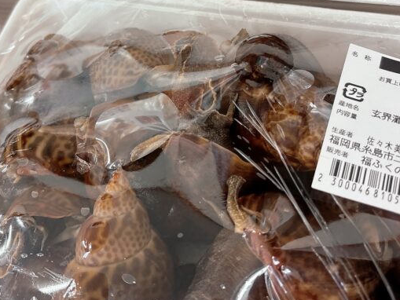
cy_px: 46
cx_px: 180
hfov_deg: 38.9
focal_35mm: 49
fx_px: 566
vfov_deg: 28.8
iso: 125
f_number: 1.6
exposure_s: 1/60
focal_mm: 5.96
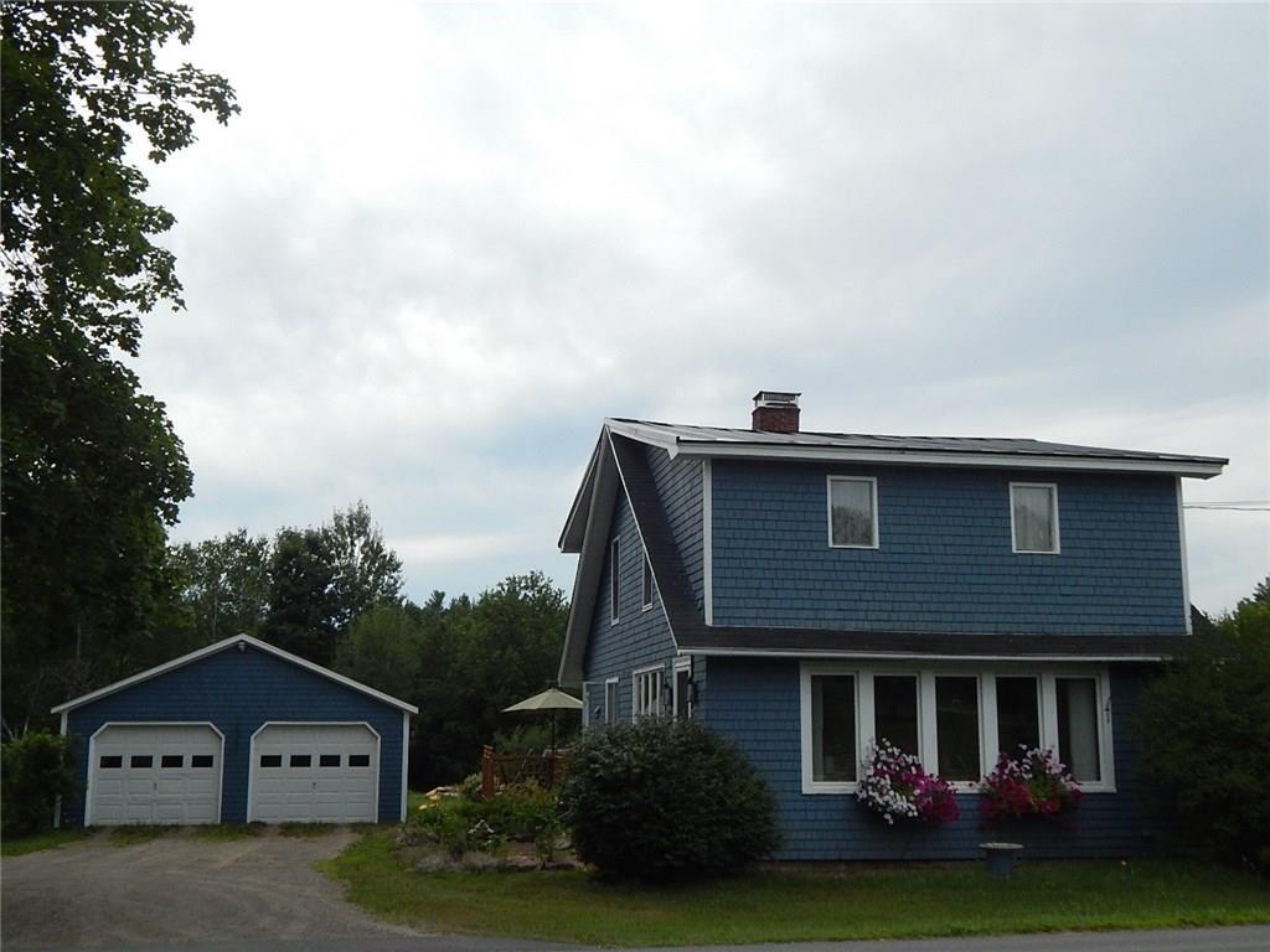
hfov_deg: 49.0
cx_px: 635
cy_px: 476
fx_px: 1394
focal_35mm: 38
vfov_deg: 37.7
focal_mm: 6.8
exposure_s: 1/1500
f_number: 6.9
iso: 400
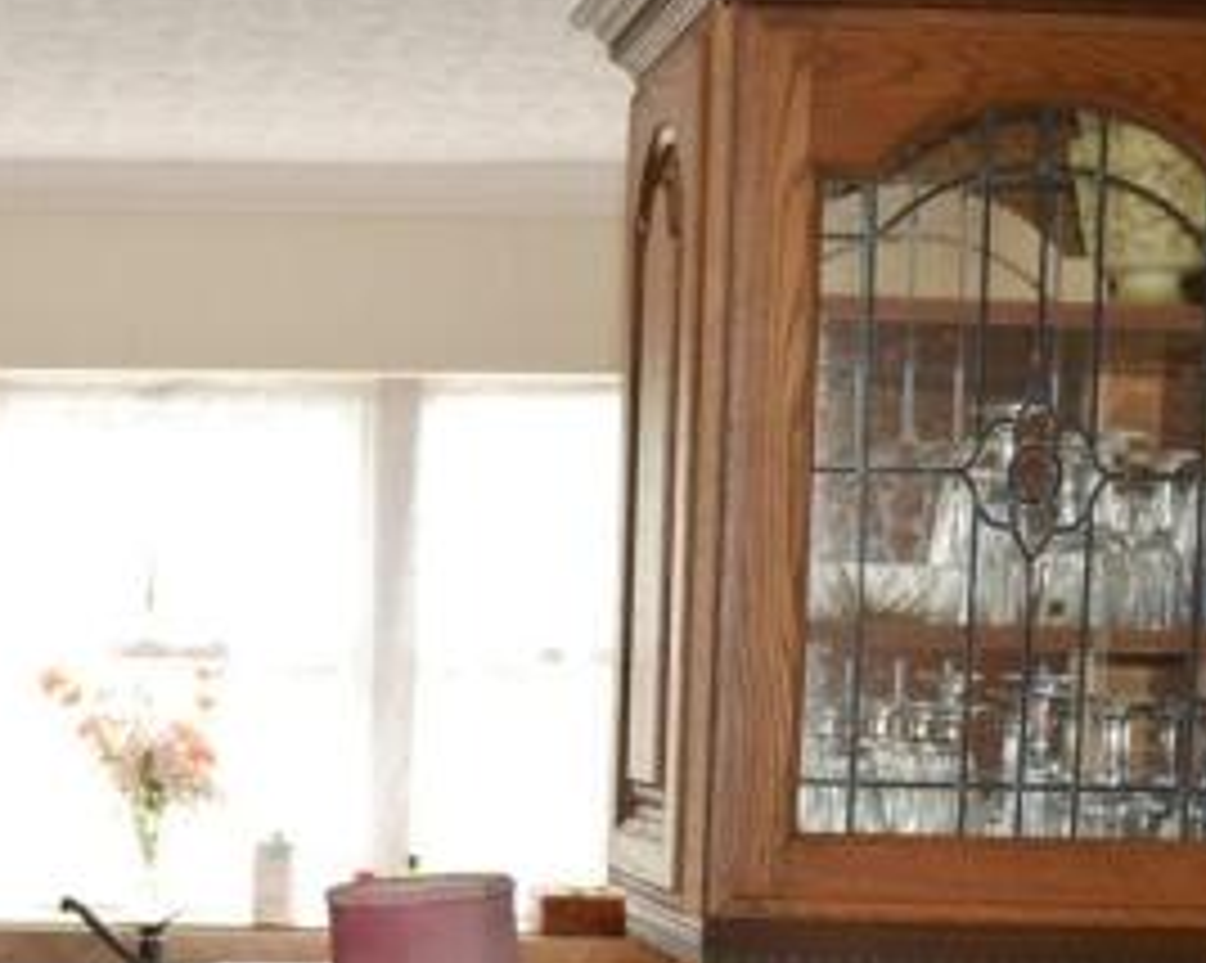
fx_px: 2211
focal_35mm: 62
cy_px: 911
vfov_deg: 23.7
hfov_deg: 29.1
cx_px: 83
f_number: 4
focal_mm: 18
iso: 400
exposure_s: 1/100
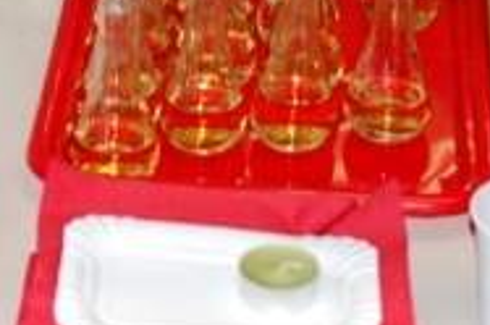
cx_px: 39
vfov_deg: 7.5
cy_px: -193
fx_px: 2442
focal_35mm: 180
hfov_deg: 11.4
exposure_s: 1/60
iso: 400
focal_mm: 35
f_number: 3.5
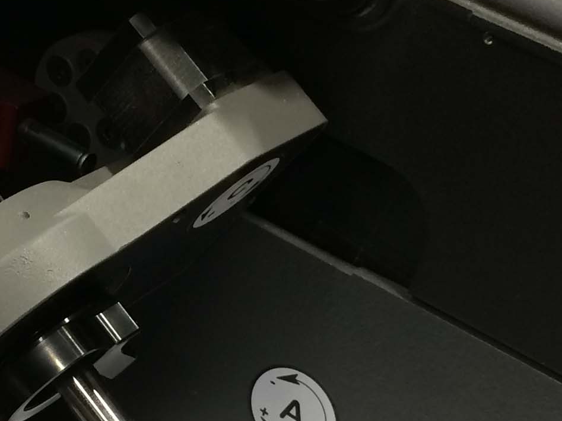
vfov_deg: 14.8
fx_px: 1623
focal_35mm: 100
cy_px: 281
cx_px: 161
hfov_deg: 19.5
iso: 100
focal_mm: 4.15
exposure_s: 1/30
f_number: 2.2
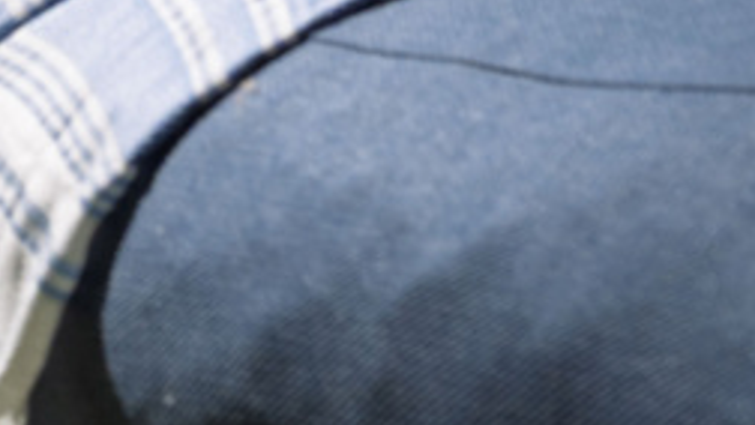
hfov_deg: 4.4
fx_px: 9734
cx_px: -866
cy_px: -491
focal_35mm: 486
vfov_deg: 2.5
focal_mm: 97.5
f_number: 8
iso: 250
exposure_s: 1/1000
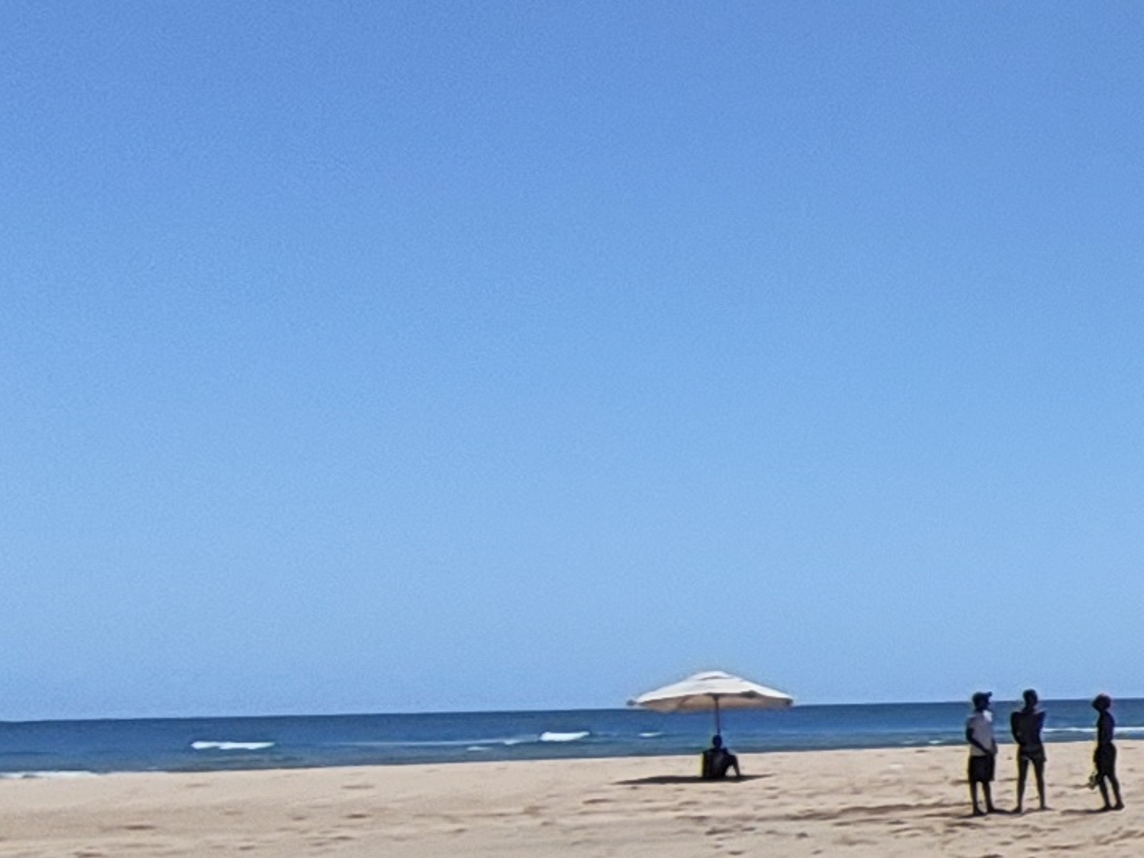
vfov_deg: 21.6
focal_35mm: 67
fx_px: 2214
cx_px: 2220
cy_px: 716
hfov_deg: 19.2
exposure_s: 1/2764
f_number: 2.2
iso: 50
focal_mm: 1.64
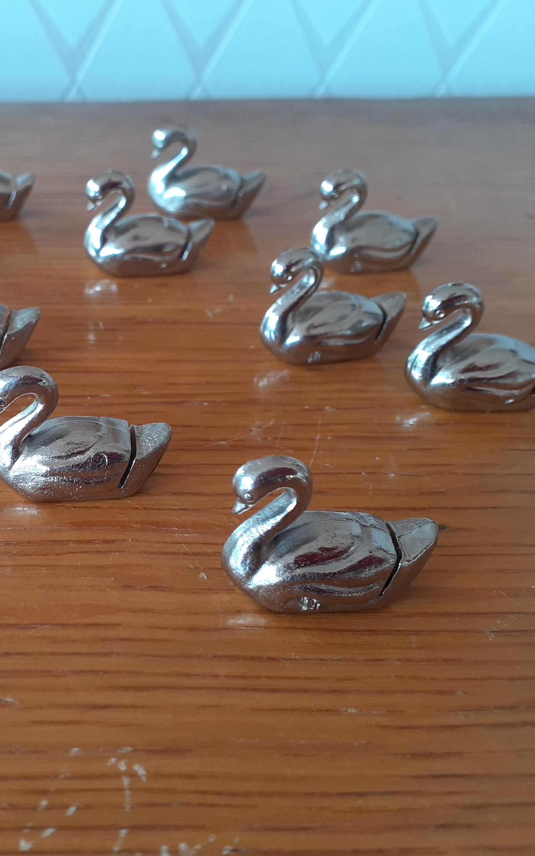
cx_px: 83
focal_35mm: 39
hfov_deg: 31.6
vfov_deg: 50.4
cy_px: 428
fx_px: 910
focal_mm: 3.6
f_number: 1.9
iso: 50
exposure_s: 1/50
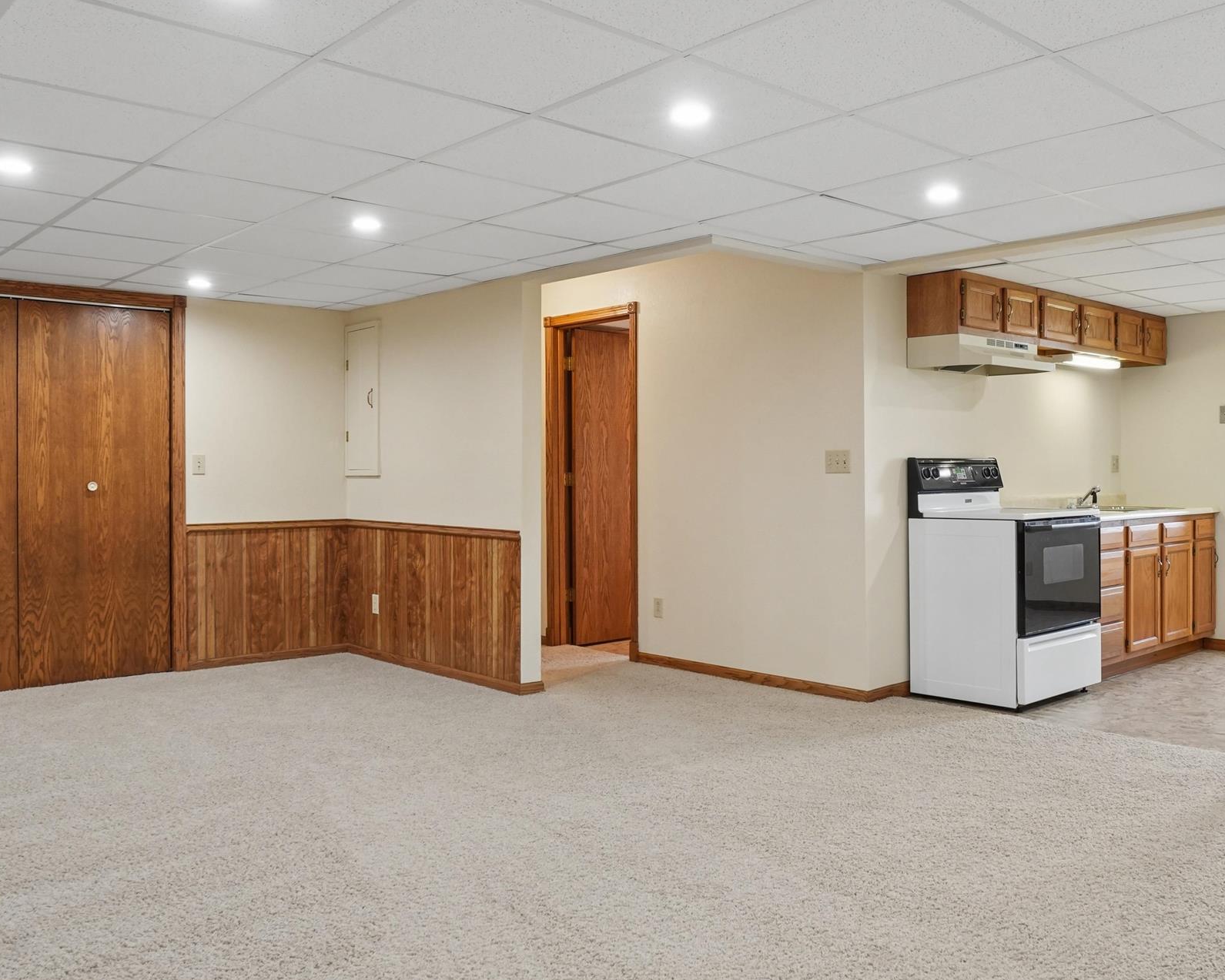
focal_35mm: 29
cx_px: 721
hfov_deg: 60.1
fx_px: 1051
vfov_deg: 50.0
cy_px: 461
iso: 800
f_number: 10
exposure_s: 1/20
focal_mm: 16
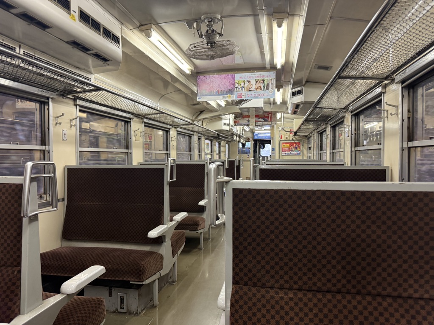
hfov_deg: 71.6
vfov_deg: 56.8
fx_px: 301
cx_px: 217
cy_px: 162
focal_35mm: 24
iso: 200
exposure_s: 1/48
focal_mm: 6.76
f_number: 1.78
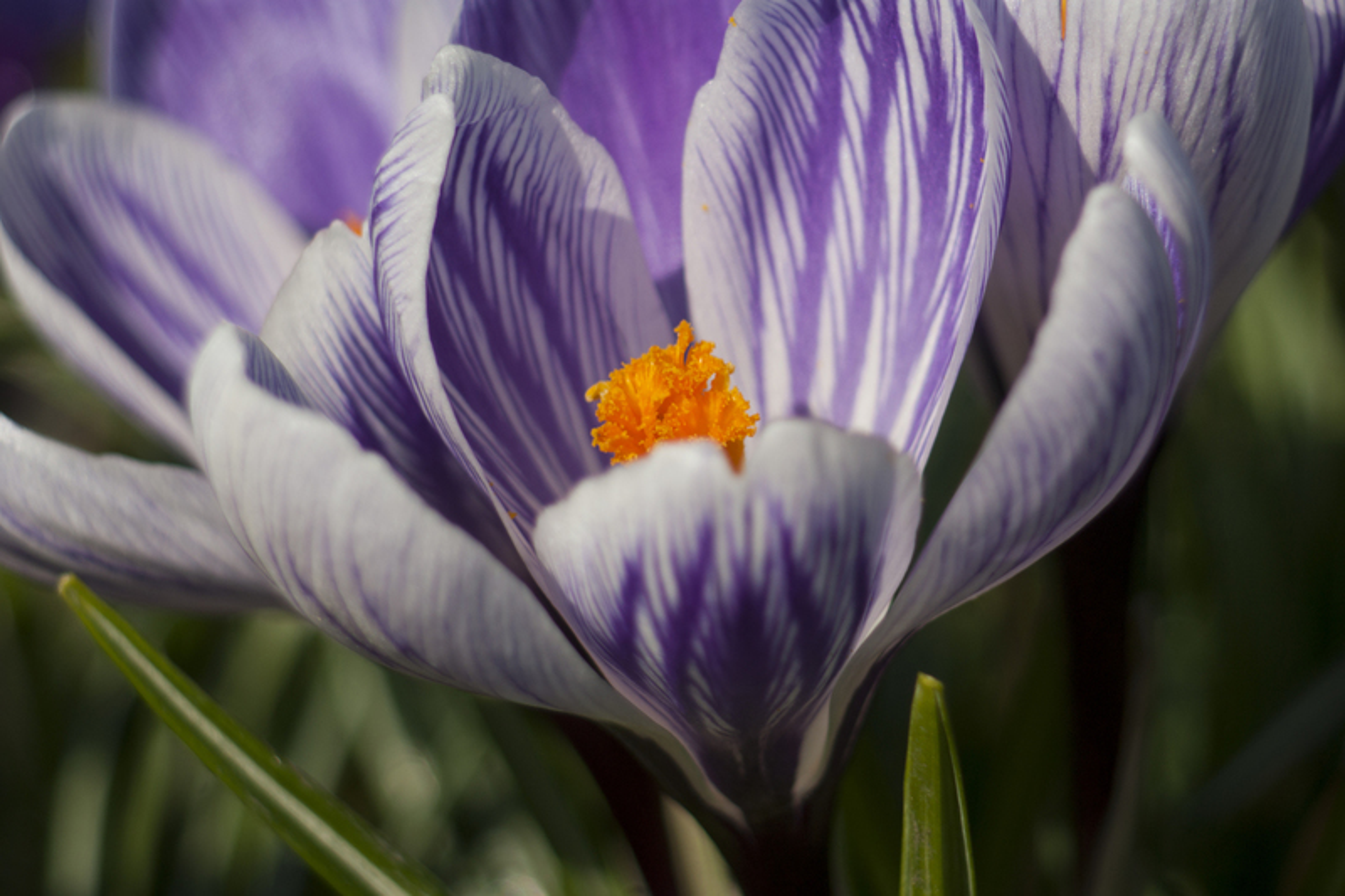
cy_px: 448
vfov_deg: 5.1
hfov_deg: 7.6
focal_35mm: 270
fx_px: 10085
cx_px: 672
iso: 100
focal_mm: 180
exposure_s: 1/320
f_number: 5.6
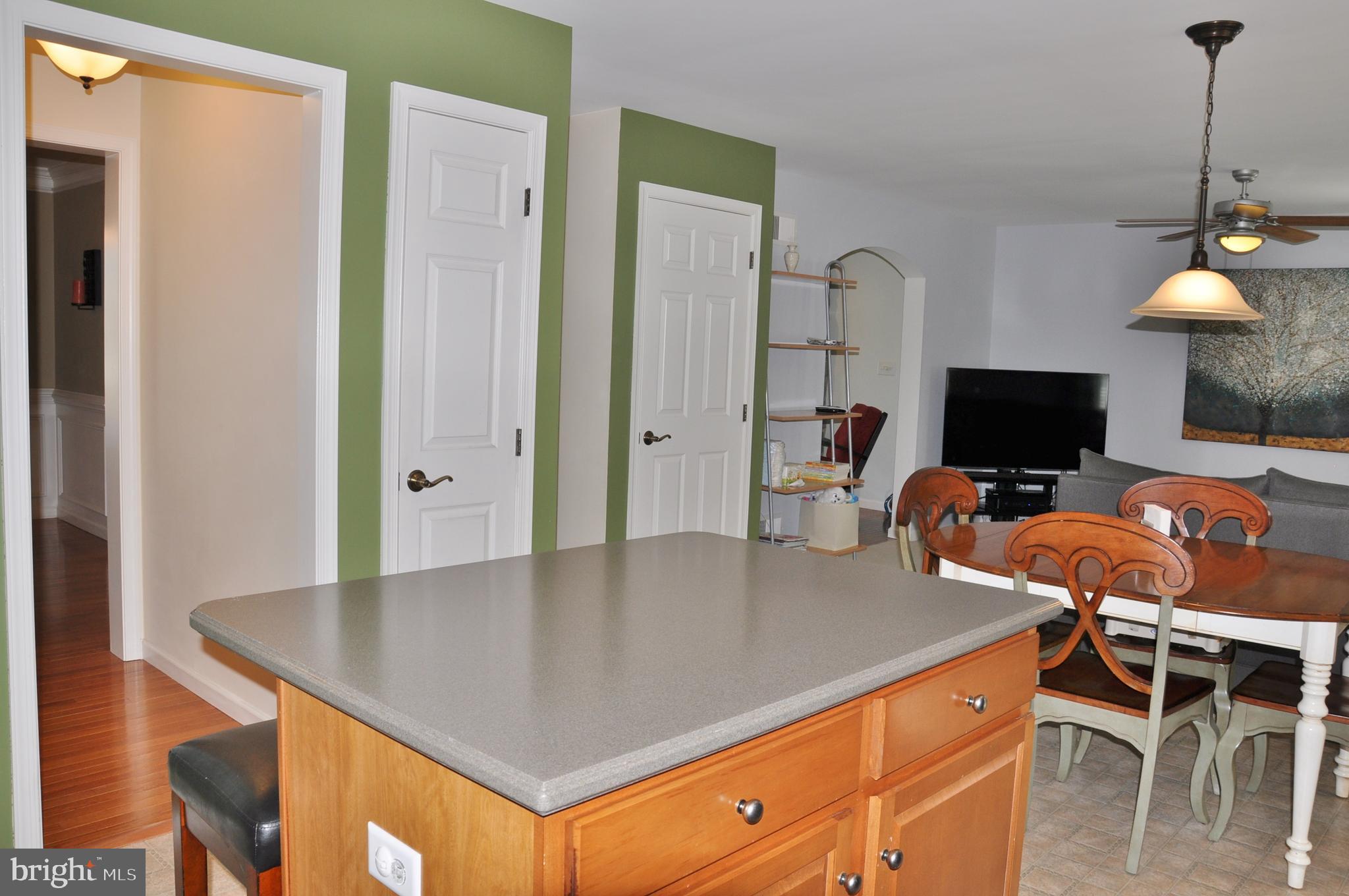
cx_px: 674
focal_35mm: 27
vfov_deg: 47.8
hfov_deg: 67.4
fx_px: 1010
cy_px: 448
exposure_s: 1/60
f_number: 8
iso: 200
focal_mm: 18
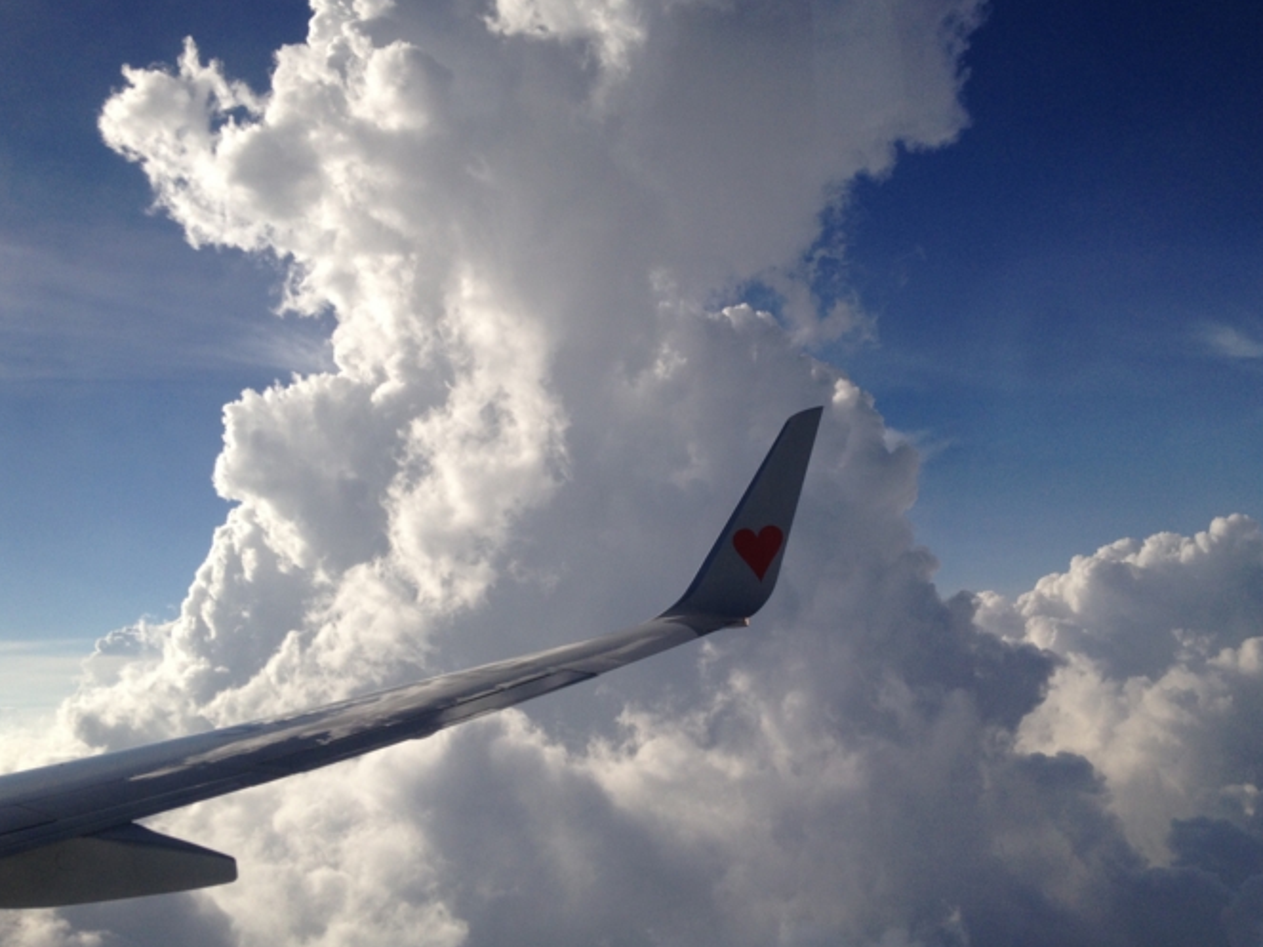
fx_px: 1386
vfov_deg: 37.7
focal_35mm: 38
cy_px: 450
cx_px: 655
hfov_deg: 49.0
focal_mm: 4.28
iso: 50
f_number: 2.4
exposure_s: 1/3690
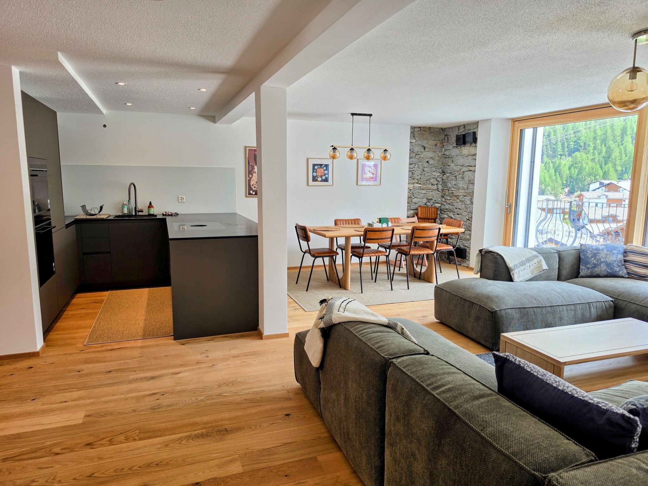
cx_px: 324
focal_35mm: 23
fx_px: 431
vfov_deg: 58.9
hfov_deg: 73.9
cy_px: 243
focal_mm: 6.5
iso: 25
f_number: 1.4
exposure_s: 1/180
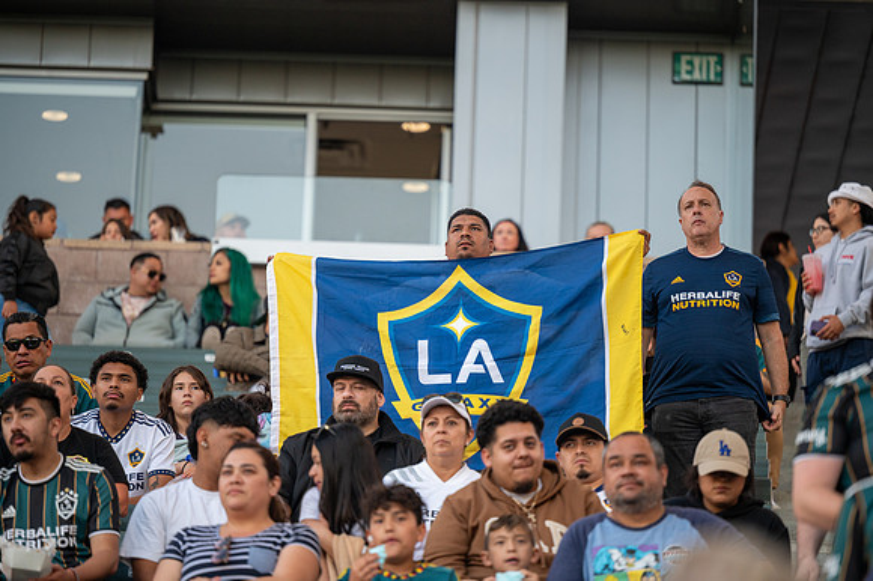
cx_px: 436
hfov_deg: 11.8
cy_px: 290
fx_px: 4241
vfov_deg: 7.8
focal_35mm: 175
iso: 1000
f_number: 2.8
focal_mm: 175
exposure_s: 1/800
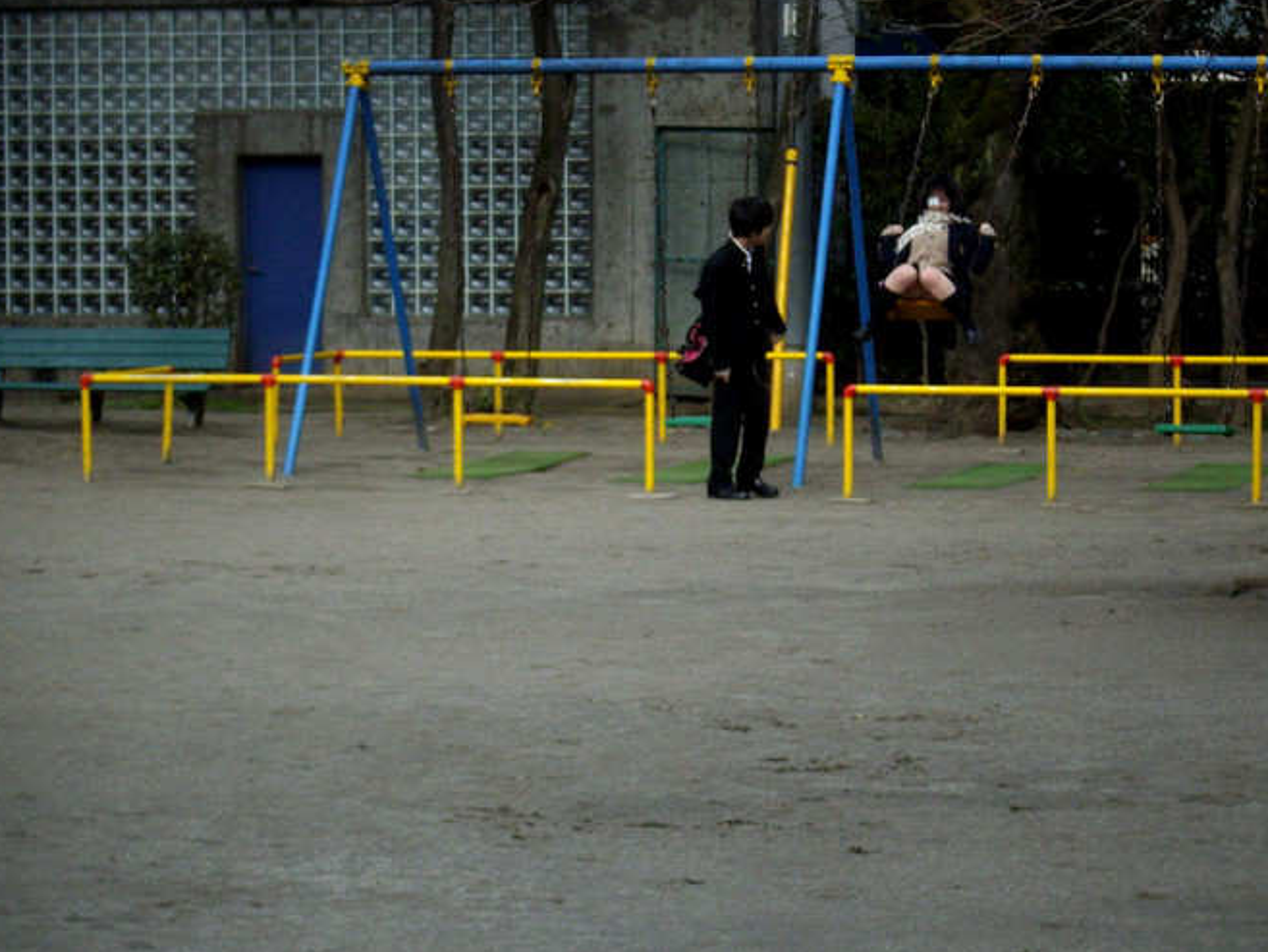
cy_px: 342
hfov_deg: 13.6
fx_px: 5312
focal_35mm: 145
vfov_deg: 10.2
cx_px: 471
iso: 98
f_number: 5.2
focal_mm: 18.6
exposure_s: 1/200
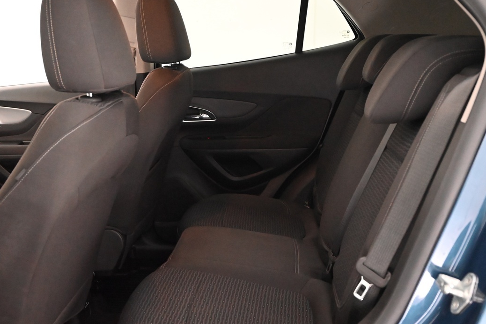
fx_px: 526
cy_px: 213
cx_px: 233
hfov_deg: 49.5
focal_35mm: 39
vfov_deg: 33.9
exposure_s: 1/60
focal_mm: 25
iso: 9000
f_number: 4
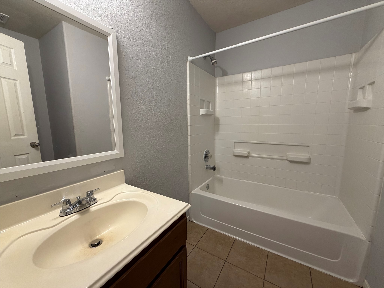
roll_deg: +0.9
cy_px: 144
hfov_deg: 102.1
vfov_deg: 85.7
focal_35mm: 14
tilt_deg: -8.2
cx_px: 192
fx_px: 155
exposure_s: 1/120
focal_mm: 2.22
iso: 320
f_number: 2.2
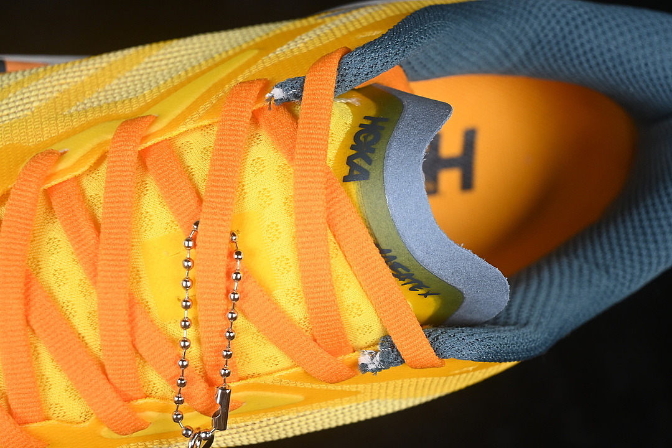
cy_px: 224
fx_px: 1400
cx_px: 336
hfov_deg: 27.0
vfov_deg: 18.2
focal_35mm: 75
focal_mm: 50
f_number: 7.1
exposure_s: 1/80
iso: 160
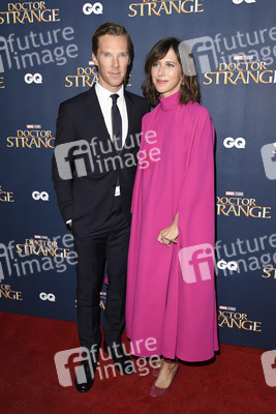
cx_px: 138
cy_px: 207
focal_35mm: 32
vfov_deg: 58.7
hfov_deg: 41.1
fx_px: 368
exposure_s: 1/250
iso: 640
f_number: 5.6
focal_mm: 32
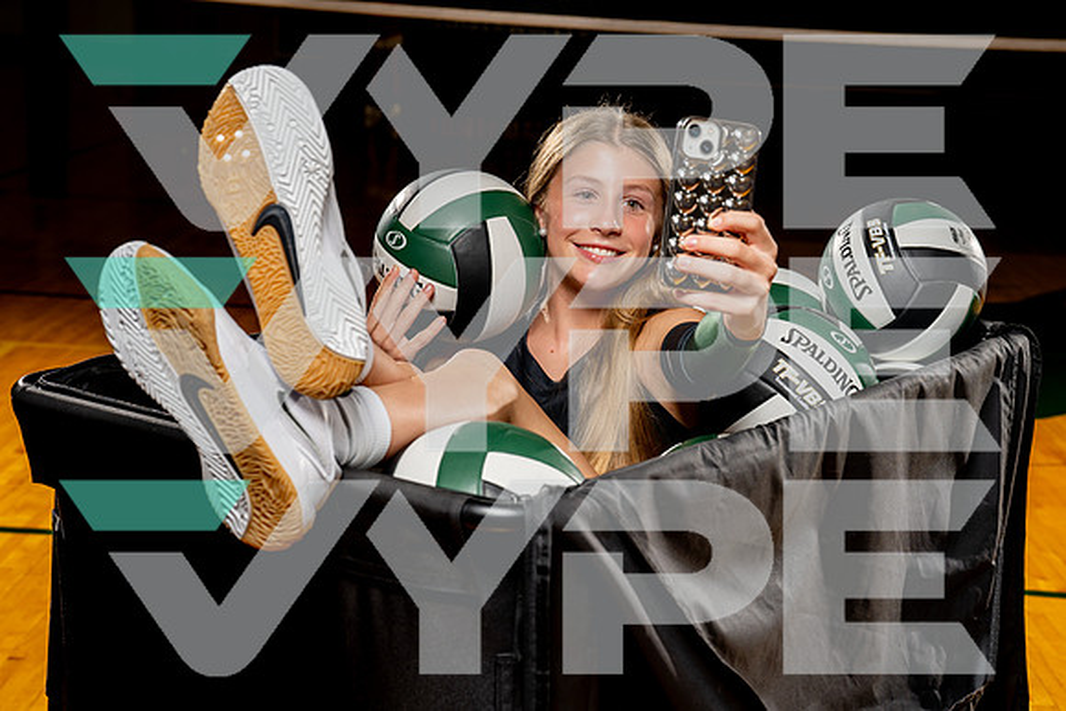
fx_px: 1751
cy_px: 348
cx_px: 533
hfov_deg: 33.9
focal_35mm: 59
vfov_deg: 23.0
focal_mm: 51
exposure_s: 1/250
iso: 100
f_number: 5.6
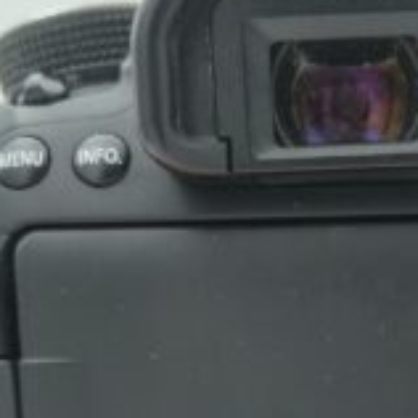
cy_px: 321
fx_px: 943
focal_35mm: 69
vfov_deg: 24.7
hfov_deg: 23.4
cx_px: 463
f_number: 1.8
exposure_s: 1/203
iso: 100
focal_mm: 5.56
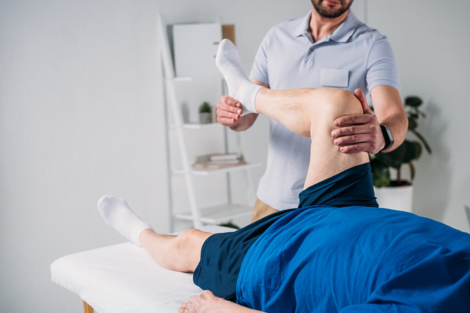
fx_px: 653
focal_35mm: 50
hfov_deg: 39.6
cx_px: 235
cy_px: 156
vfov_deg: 27.0
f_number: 3.5
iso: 100
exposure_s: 1/200
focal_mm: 50
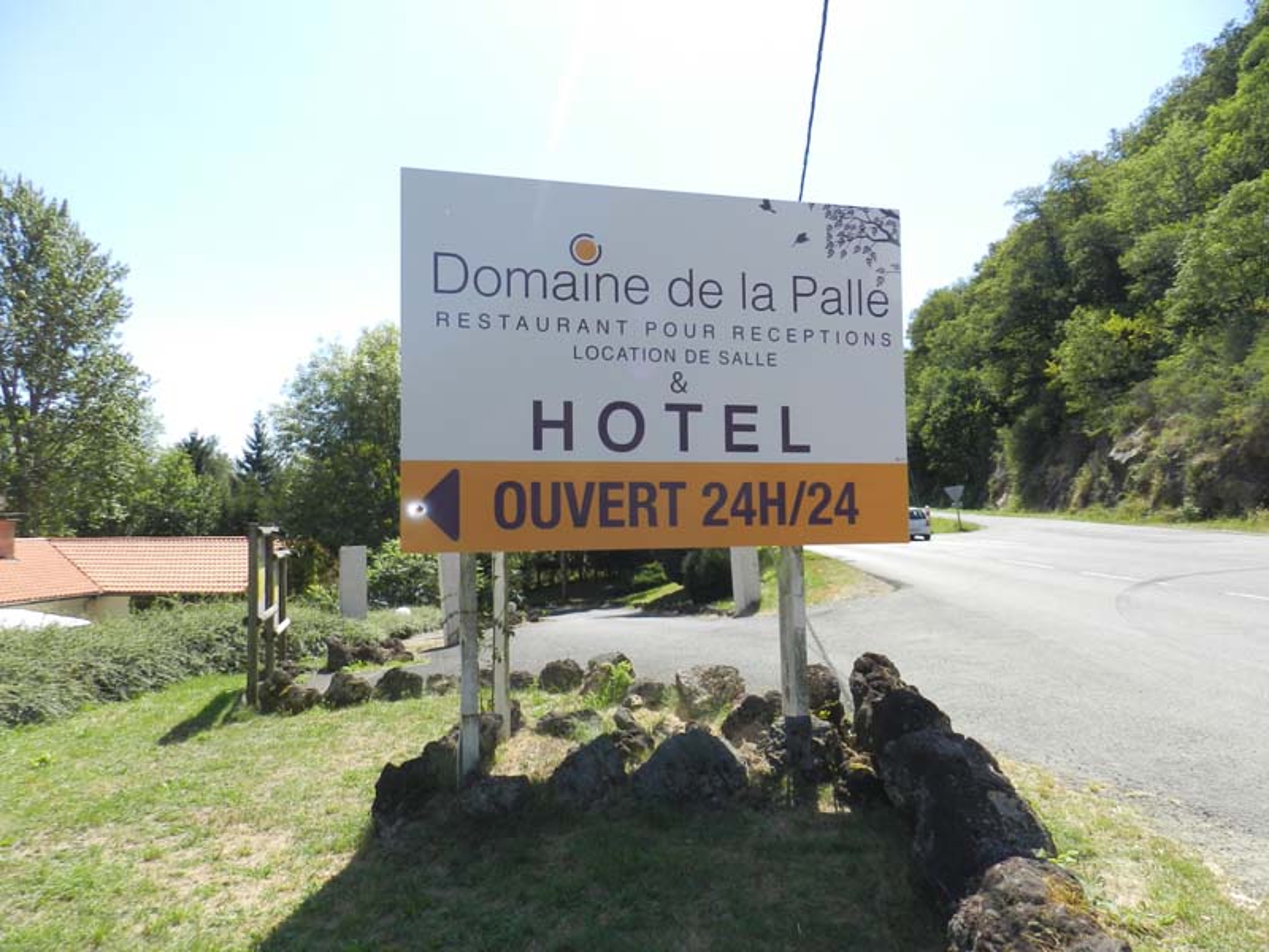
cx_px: 634
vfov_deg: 58.9
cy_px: 476
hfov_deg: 73.9
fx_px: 843
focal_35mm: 23
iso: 160
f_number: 3.4
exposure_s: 1/800
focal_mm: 4
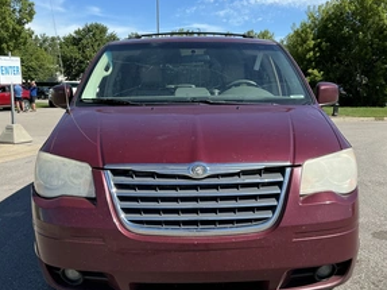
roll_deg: -0.3
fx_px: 436
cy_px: 161
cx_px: 200
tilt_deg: -5.1
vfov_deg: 36.8
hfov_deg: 47.9
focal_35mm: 39
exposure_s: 1/1144
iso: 25
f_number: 1.8
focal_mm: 3
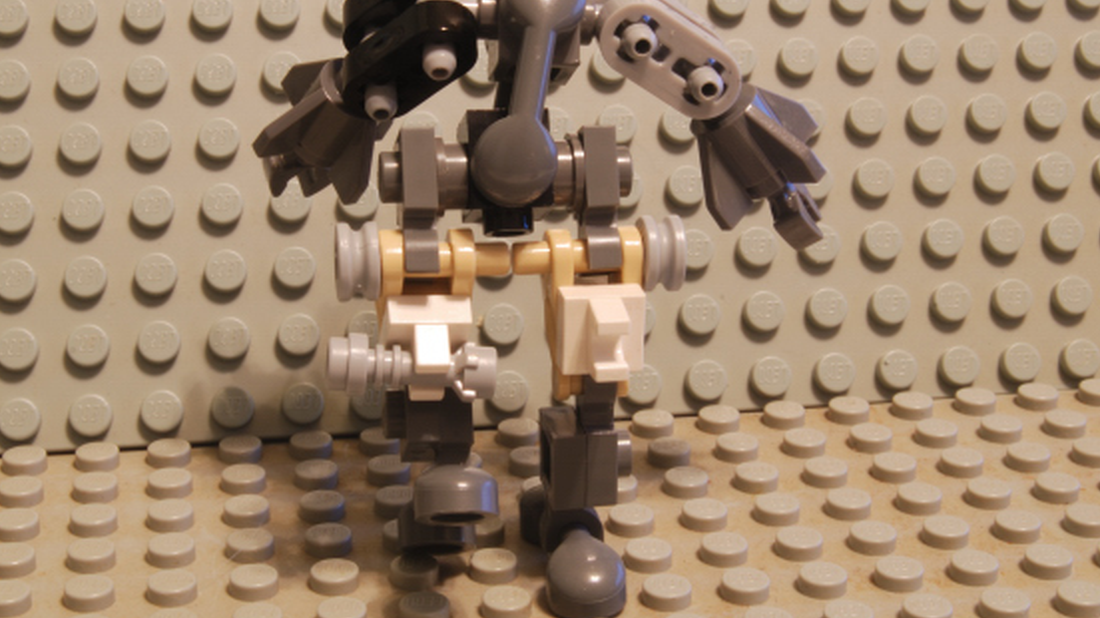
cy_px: 243
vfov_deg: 16.5
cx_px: 528
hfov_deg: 29.0
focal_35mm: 73
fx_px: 2128
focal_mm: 40
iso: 100
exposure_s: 25
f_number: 32
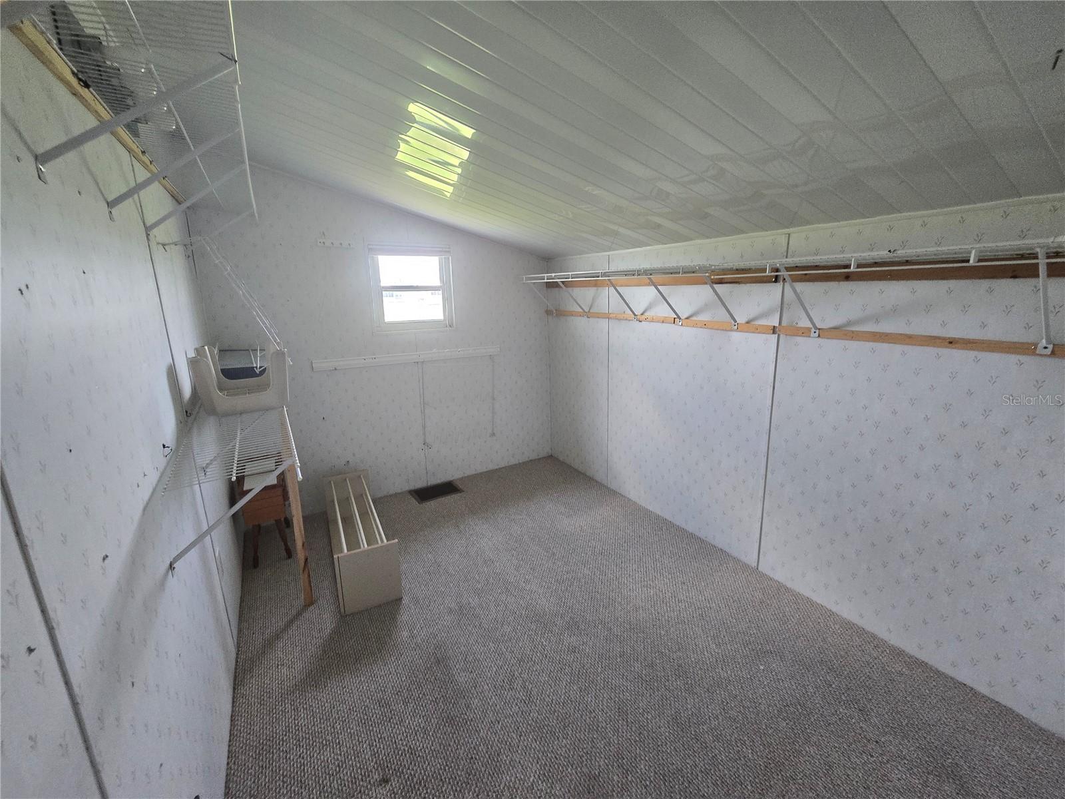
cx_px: 532
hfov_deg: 106.2
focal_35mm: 13
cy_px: 400
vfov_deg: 89.9
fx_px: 400
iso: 320
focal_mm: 2.2
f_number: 2.2
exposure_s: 1/60
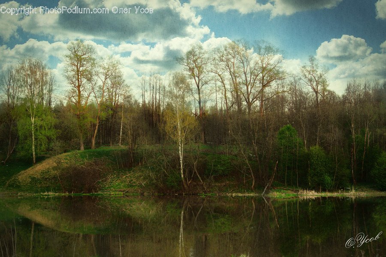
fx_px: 482
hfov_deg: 43.6
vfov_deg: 29.9
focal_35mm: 45
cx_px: 193
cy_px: 128
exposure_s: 1/60
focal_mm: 30
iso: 125
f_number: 4.5
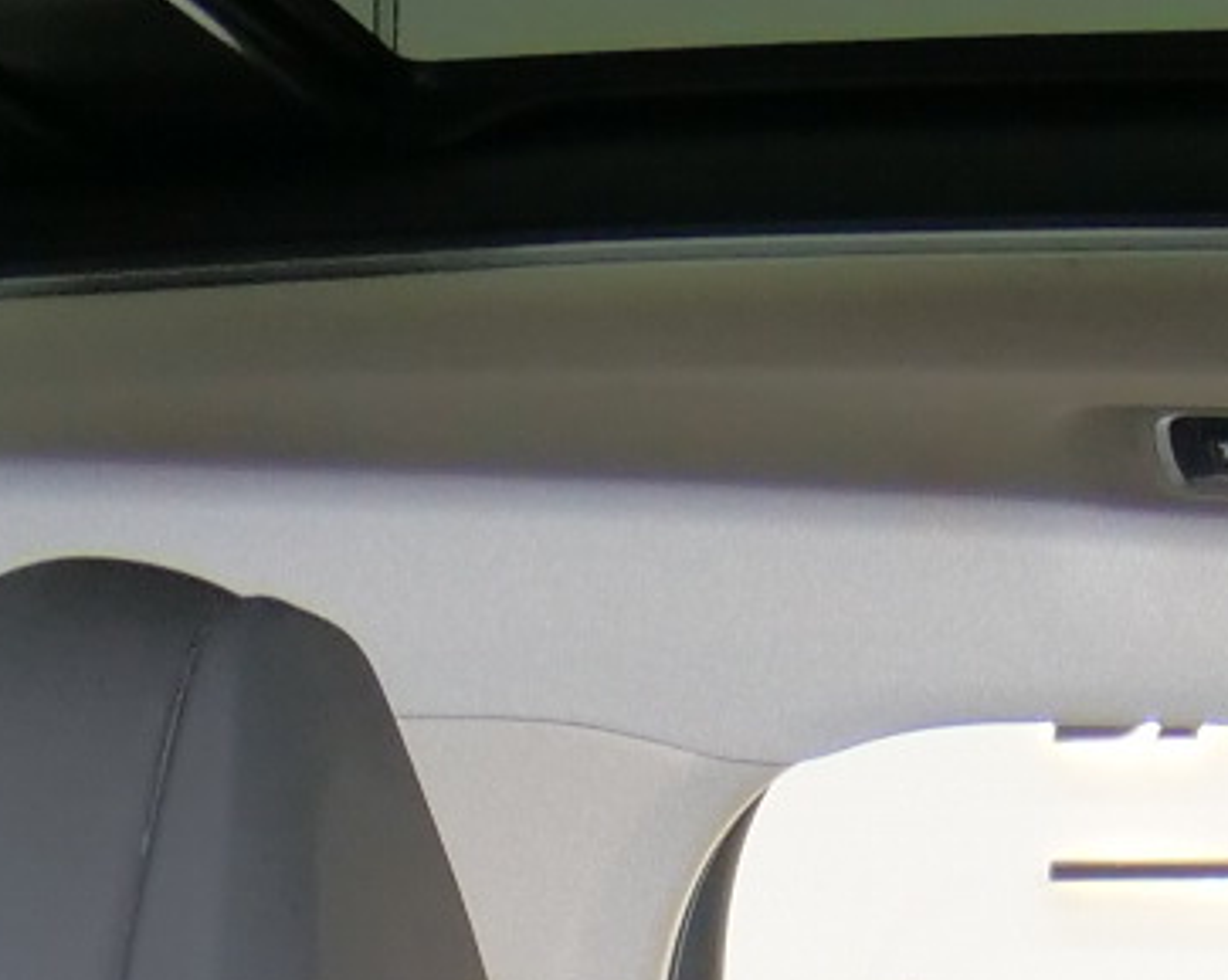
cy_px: 3306
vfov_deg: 7.5
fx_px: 6173
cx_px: 438
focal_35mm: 170
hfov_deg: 11.4
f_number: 3.5
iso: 800
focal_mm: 12
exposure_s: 1/15
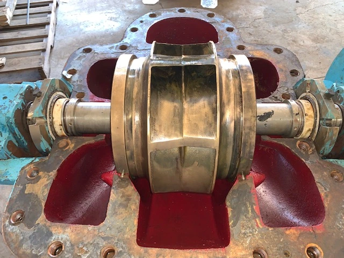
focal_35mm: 26
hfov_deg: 67.3
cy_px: 129
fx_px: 258
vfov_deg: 53.1
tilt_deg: -50.4
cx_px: 172
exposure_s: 1/18
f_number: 1.8
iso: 40
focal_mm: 4.25
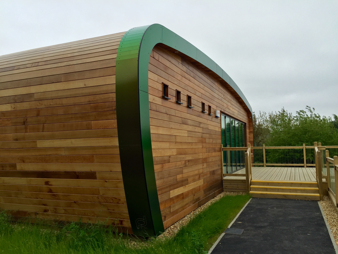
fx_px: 283
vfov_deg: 48.2
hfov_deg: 61.7
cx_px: 169
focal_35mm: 29
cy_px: 127
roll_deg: +0.6
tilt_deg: +5.5
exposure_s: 1/494
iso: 32
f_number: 2.2
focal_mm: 4.15
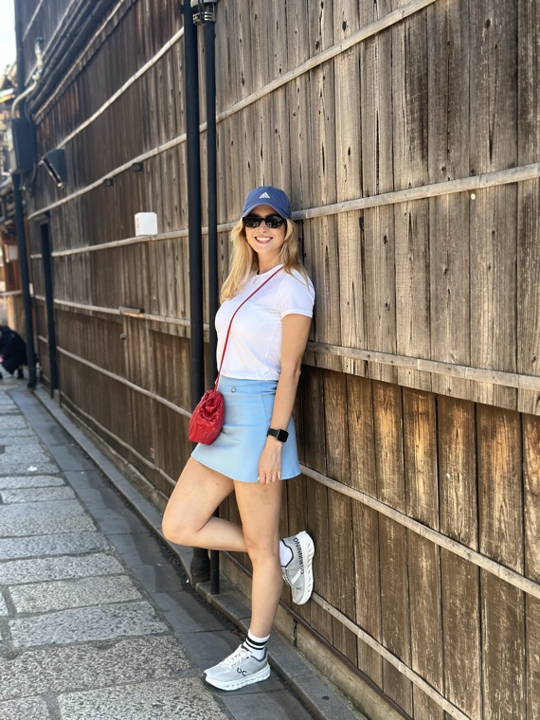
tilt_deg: -5.2
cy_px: 360
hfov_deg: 30.3
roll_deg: +1.8
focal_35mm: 48
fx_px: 998
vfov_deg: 39.7
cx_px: 270
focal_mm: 6.86
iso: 80
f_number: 1.78
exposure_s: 1/431
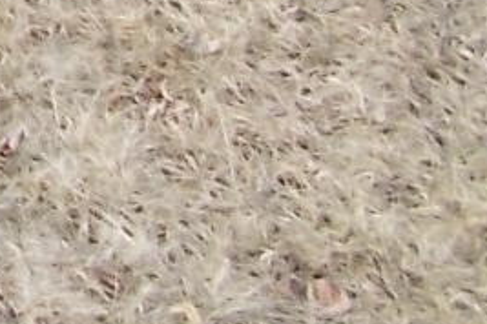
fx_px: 2191
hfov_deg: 9.8
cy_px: -610
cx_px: -959
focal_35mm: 162
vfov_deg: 7.5
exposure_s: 1/320
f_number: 3.2
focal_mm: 4.6
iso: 80
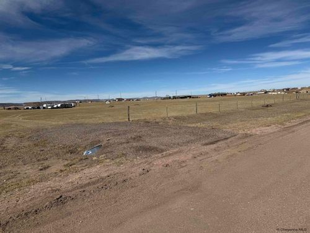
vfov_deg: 56.8
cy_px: 116
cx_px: 155
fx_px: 215
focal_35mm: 24
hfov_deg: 71.6
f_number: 1.78
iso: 80
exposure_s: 1/10309
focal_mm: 6.76
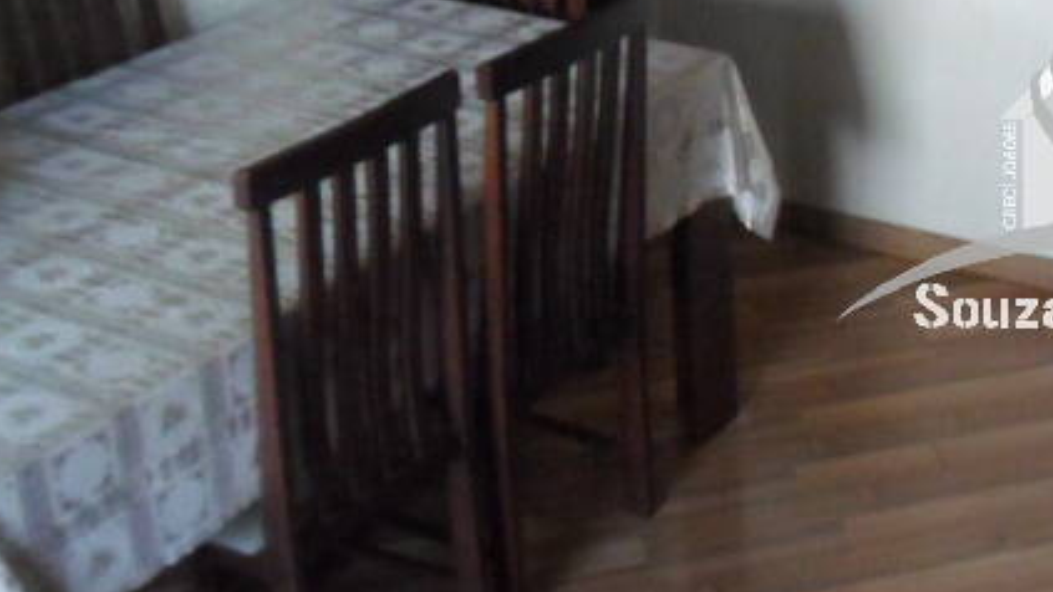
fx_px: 1843
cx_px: 1155
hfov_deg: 28.9
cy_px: 159
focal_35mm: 66
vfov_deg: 18.2
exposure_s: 1/30
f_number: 2.5
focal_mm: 4.5
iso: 240
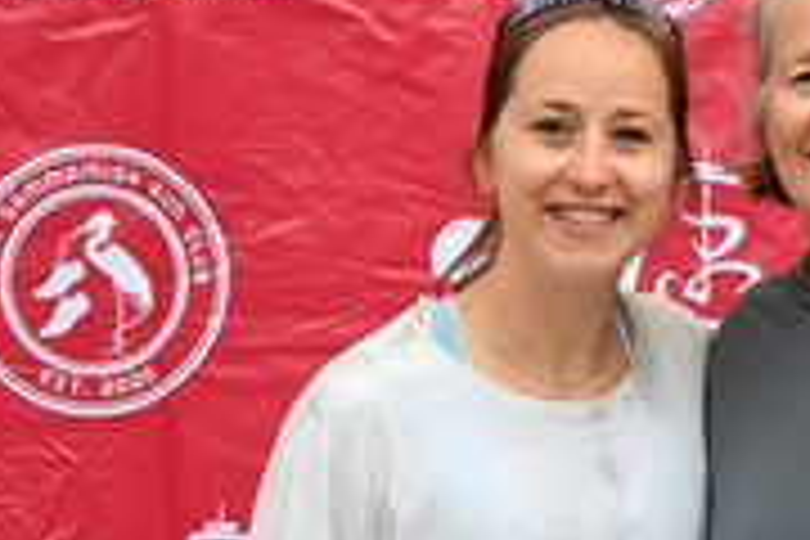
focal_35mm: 183
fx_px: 4117
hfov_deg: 11.1
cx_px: 774
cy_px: 182
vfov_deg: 7.5
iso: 800
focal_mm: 60
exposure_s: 1/125
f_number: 6
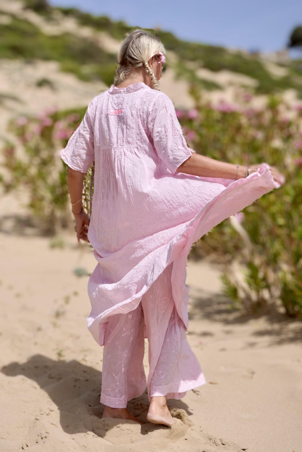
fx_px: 661
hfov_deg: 25.7
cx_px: 151
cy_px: 226
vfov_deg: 37.9
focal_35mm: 52
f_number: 5.6
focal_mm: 35
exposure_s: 1/1250
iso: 100
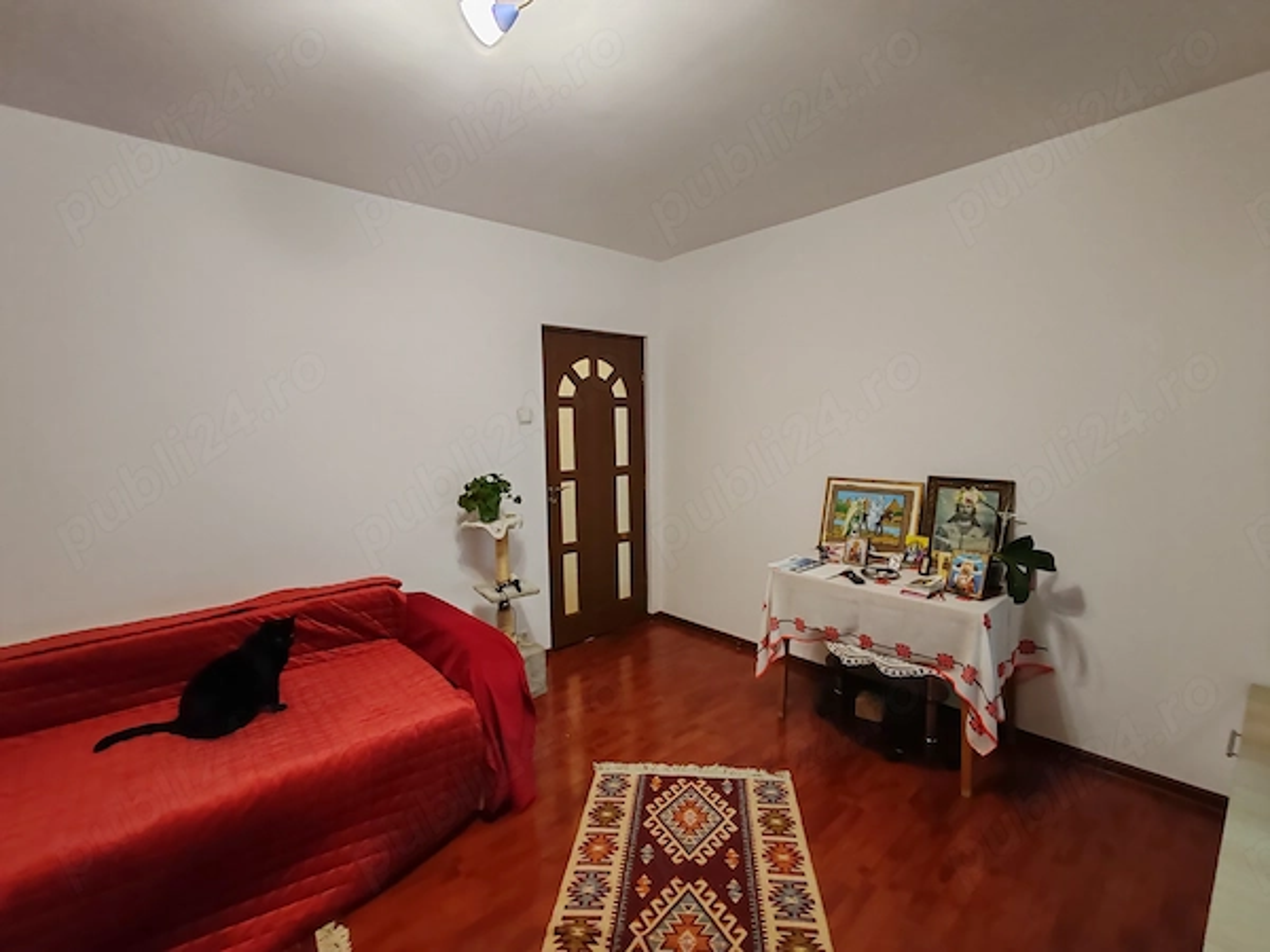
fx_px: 587
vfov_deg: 78.1
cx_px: 635
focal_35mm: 16
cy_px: 476
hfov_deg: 94.5
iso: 400
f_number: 2.2
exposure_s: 1/25
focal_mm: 1.96
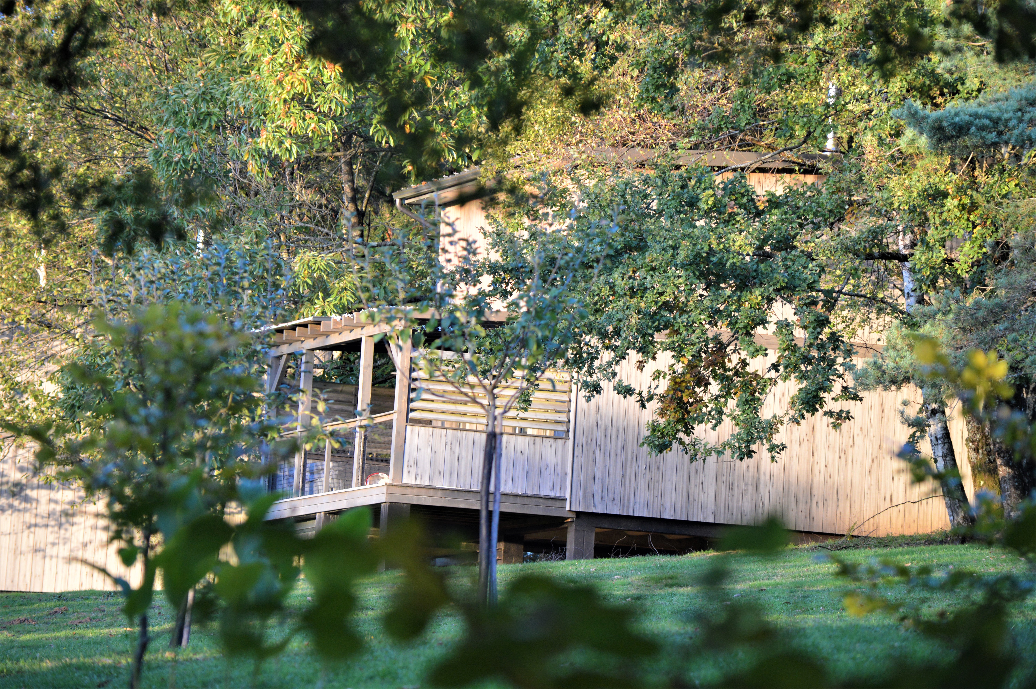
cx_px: 518
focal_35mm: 232
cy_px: 344
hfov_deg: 8.9
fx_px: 6685
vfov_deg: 5.9
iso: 500
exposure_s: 1/125
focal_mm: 155
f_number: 5
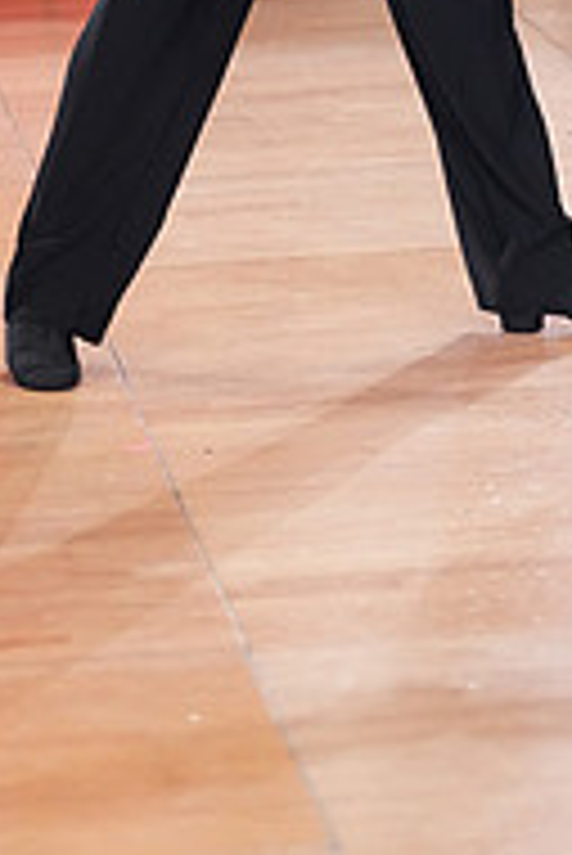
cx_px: 655
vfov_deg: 6.5
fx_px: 7469
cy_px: -418
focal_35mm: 314
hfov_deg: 4.4
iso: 3200
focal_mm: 103
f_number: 2.8
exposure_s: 1/640
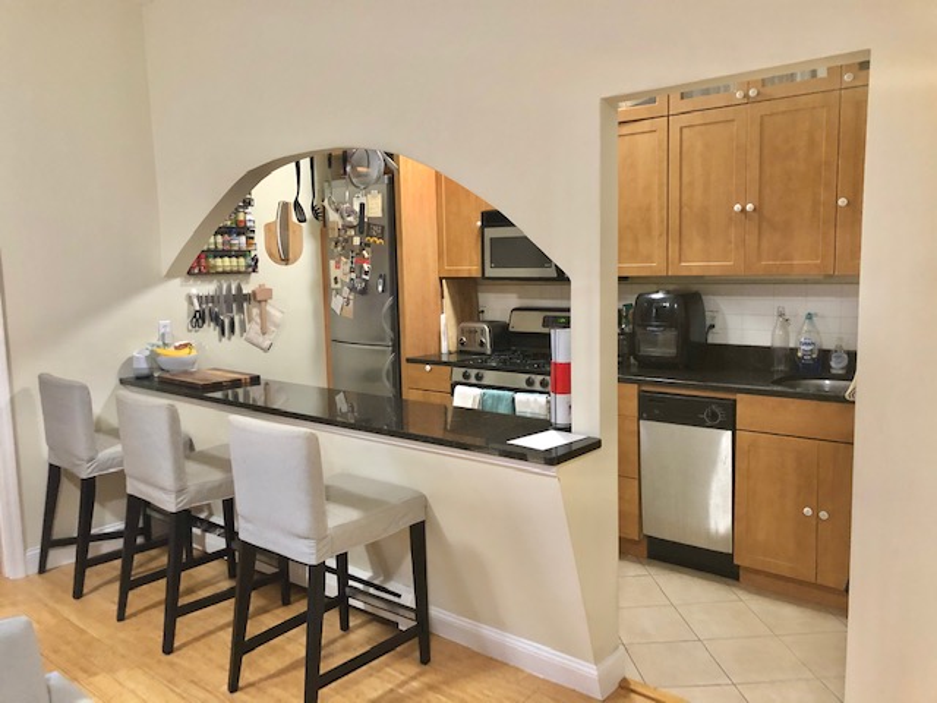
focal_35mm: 28
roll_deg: +1.2
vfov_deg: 49.7
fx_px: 758
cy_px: 352
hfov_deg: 63.4
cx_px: 468
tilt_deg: -7.5
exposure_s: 1/5
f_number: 1.8
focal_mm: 3.99
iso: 80
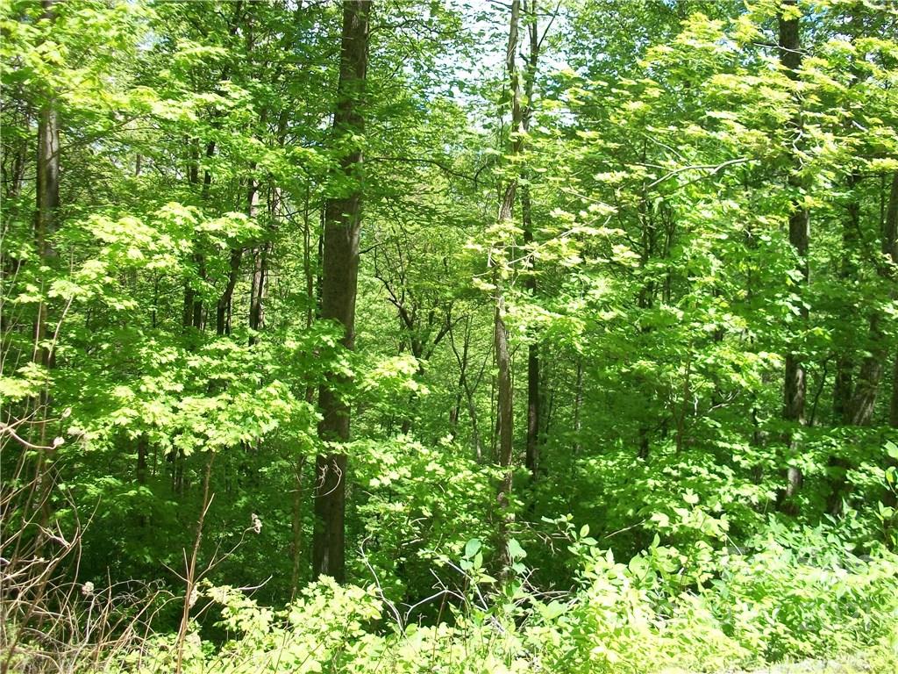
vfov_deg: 44.2
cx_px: 449
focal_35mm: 32
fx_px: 830
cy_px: 337
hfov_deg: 56.8
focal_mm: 5.7
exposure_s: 1/320
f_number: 2.9
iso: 80
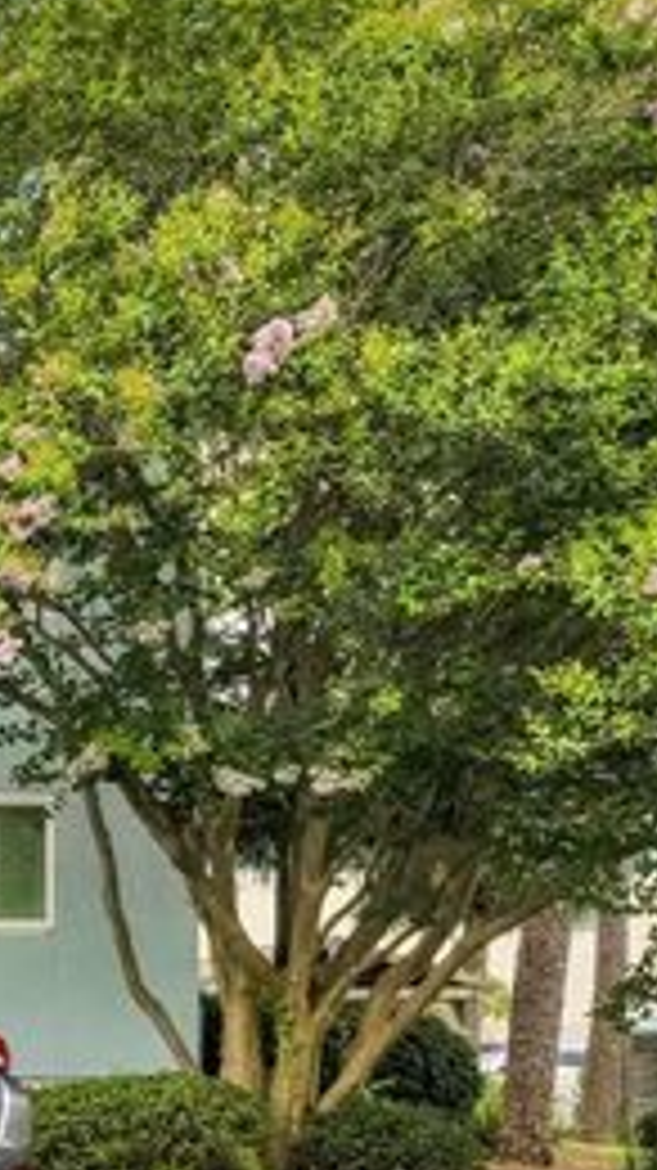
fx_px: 1987
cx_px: -1040
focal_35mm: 64
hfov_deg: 12.9
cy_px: 1042
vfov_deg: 31.4
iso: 400
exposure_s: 1/320
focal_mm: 15.5
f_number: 11
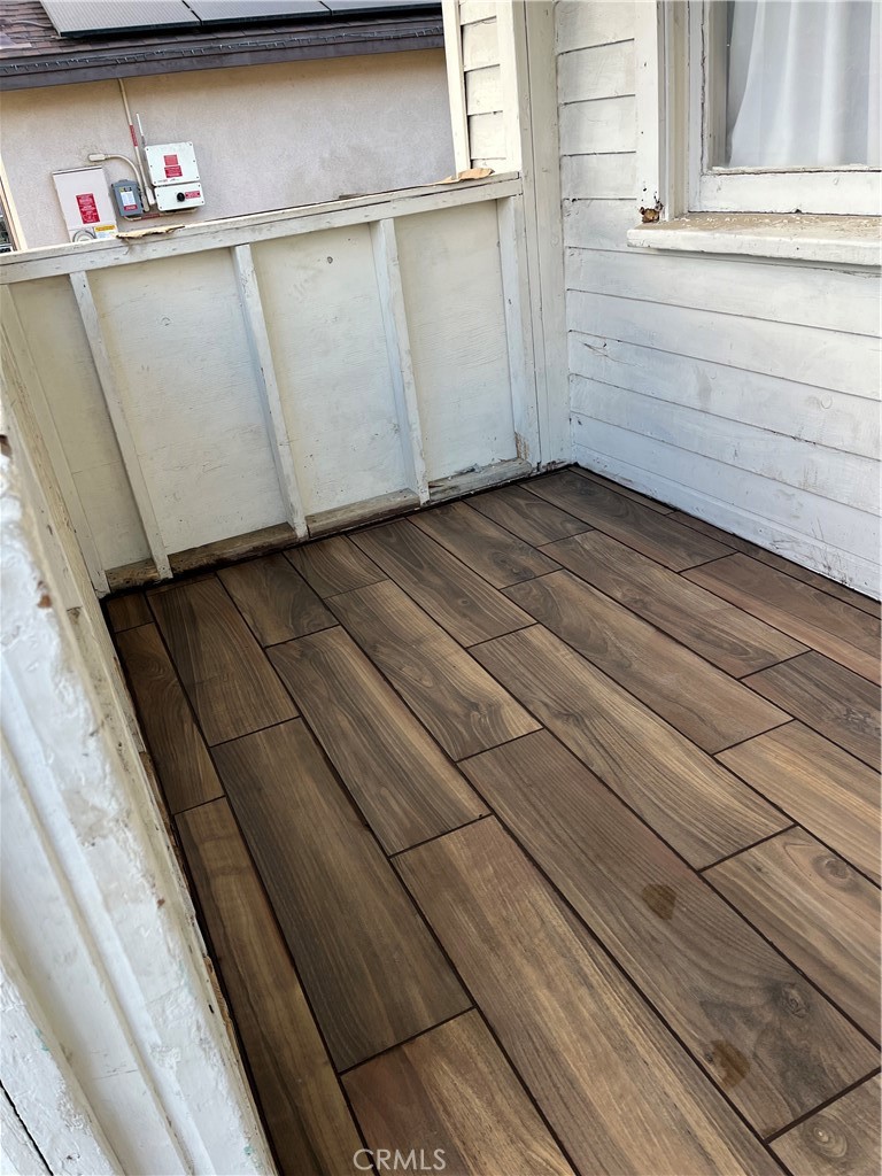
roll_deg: +9.3
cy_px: 588
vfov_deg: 67.3
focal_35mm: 26
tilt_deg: -26.9
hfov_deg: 53.1
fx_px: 883
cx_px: 441
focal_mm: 5.1
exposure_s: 1/120
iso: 40
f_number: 1.6
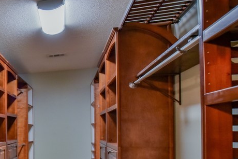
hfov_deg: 47.2
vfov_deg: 38.3
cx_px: -2
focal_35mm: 33
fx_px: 218
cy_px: 131
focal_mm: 14
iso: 2000
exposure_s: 1/50
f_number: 8
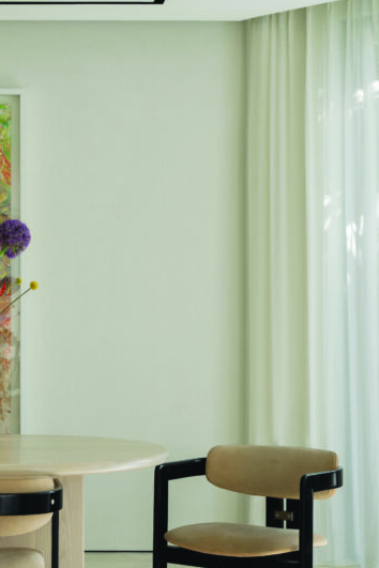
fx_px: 1247
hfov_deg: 17.0
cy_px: 322
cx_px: 18
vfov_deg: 25.7
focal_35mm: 79
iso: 125
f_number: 9
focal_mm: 41
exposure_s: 1/8
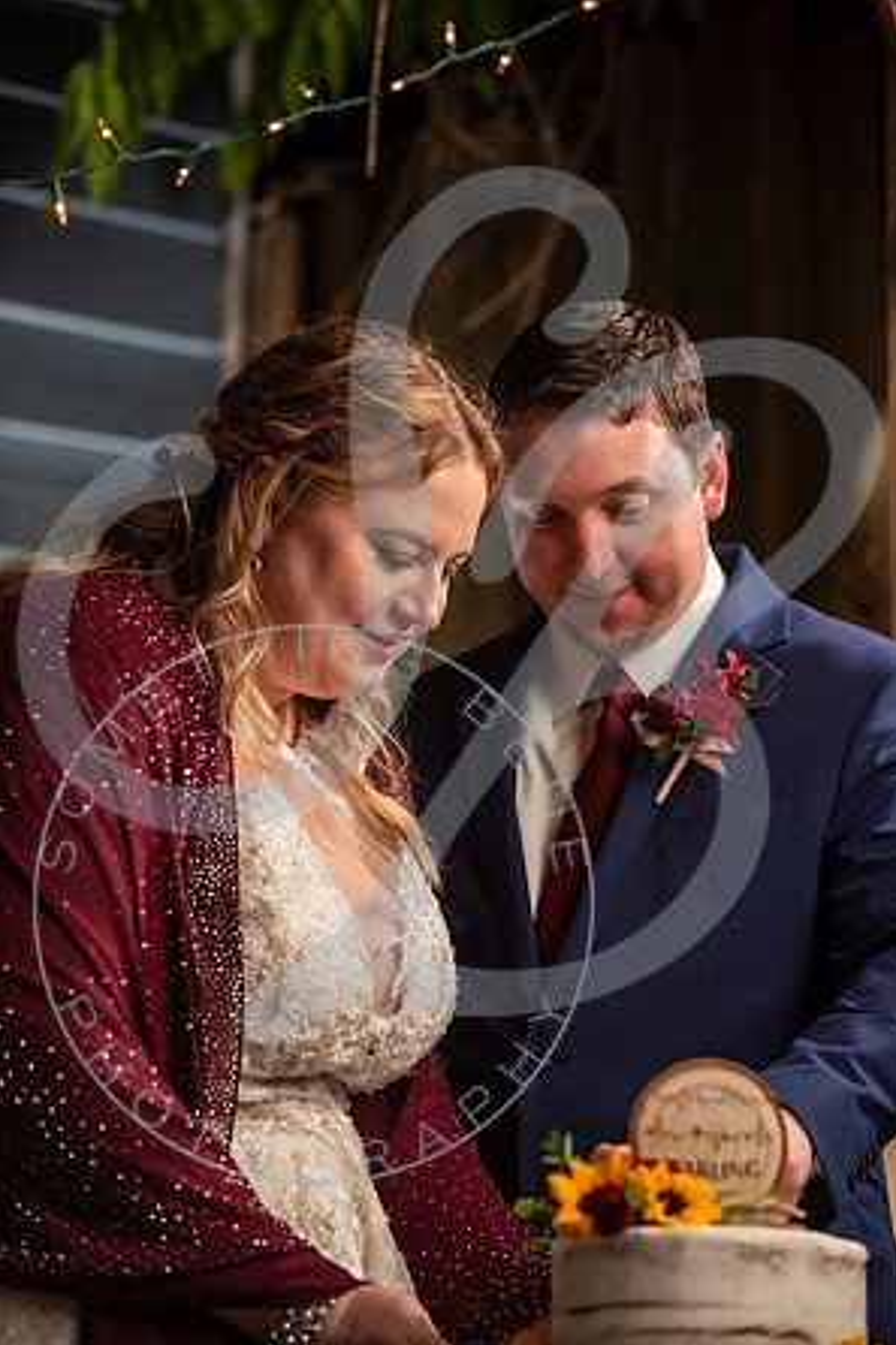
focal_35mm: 117
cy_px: 676
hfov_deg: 11.7
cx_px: 450
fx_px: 4371
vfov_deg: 17.5
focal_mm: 116
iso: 200
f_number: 2.8
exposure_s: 1/200
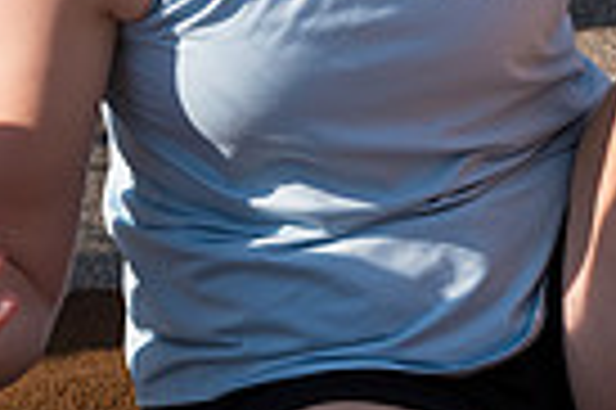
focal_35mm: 331
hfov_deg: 6.2
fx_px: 5657
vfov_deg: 4.1
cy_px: -164
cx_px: 432
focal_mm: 78
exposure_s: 1/800
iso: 320
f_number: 6.3
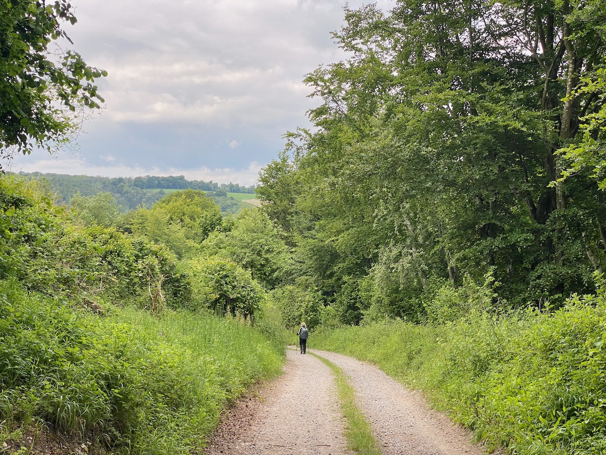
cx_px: 303
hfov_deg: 36.8
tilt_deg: +0.5
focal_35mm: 52
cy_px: 228
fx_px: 910
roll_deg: +1.4
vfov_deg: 28.0
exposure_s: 1/607
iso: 20
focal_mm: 6
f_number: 2
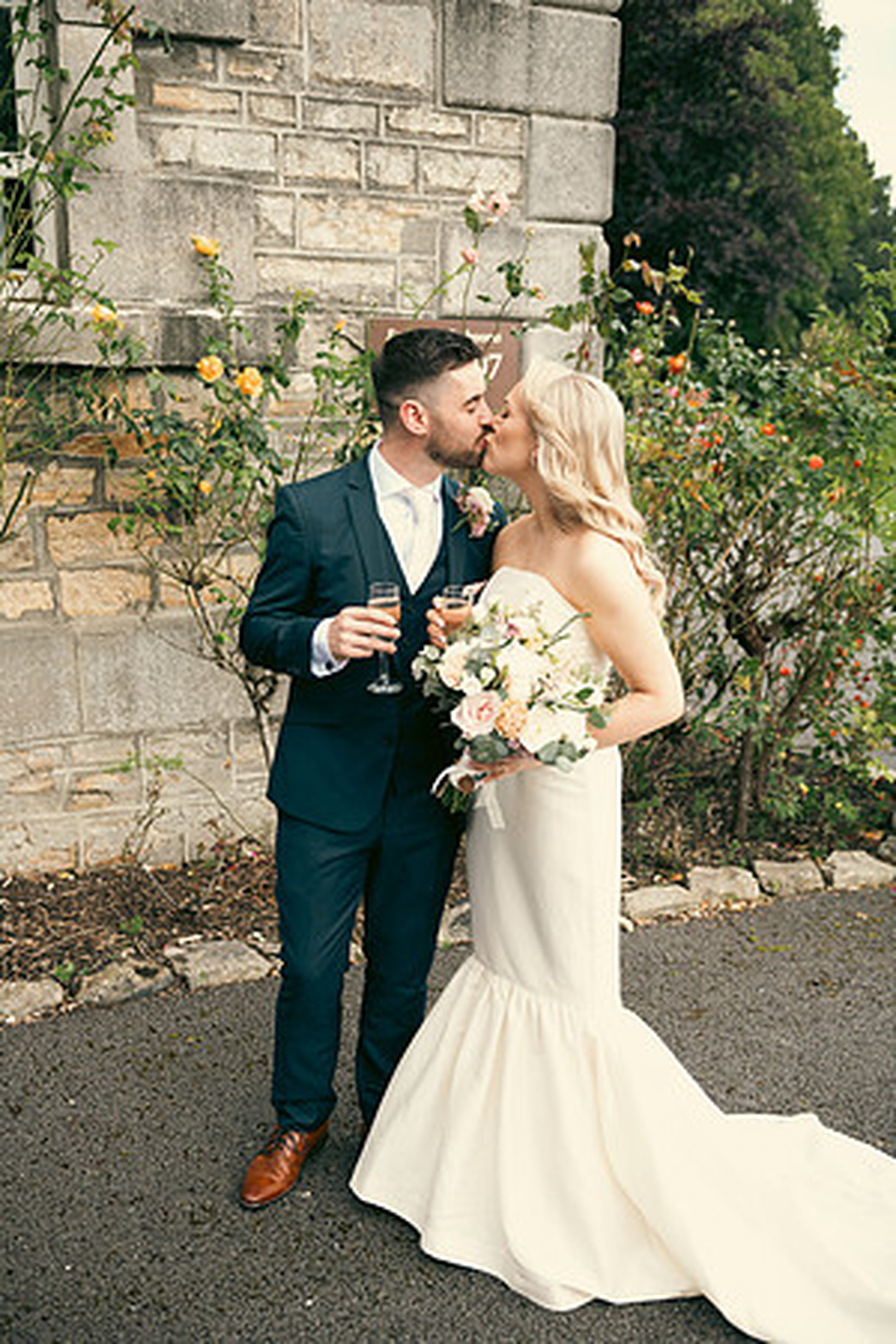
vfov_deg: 53.1
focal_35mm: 36
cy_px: 672
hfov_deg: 36.9
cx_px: 448
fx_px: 1344
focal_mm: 36
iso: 100
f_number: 3.5
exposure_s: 1/200
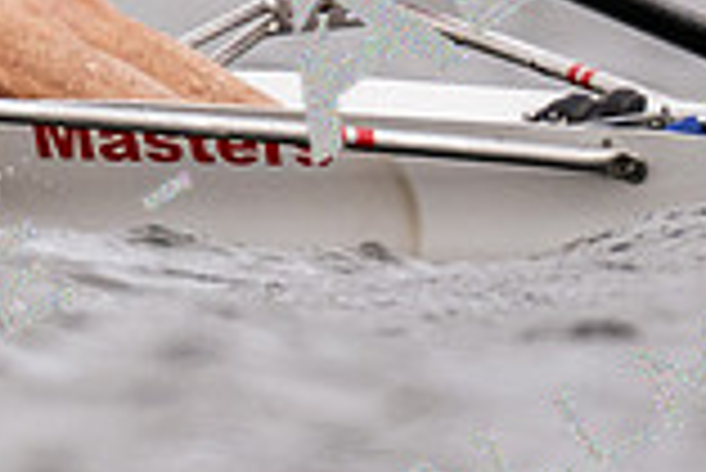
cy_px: -261
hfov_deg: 0.6
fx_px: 65227
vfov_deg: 0.4
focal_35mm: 3323
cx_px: -99
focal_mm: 600
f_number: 4
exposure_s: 1/2500
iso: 560
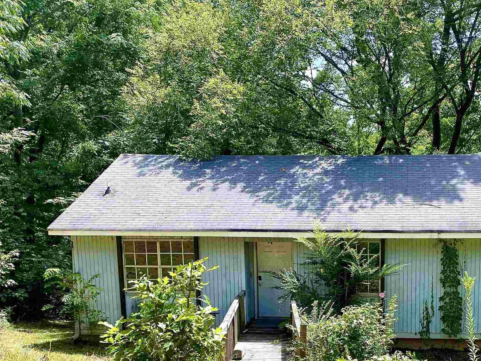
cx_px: 362
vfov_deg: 32.1
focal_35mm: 44
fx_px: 611
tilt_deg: -10.7
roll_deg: +0.0
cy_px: 280
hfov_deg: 41.6
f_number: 1.8
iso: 32
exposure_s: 1/1016
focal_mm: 4.25
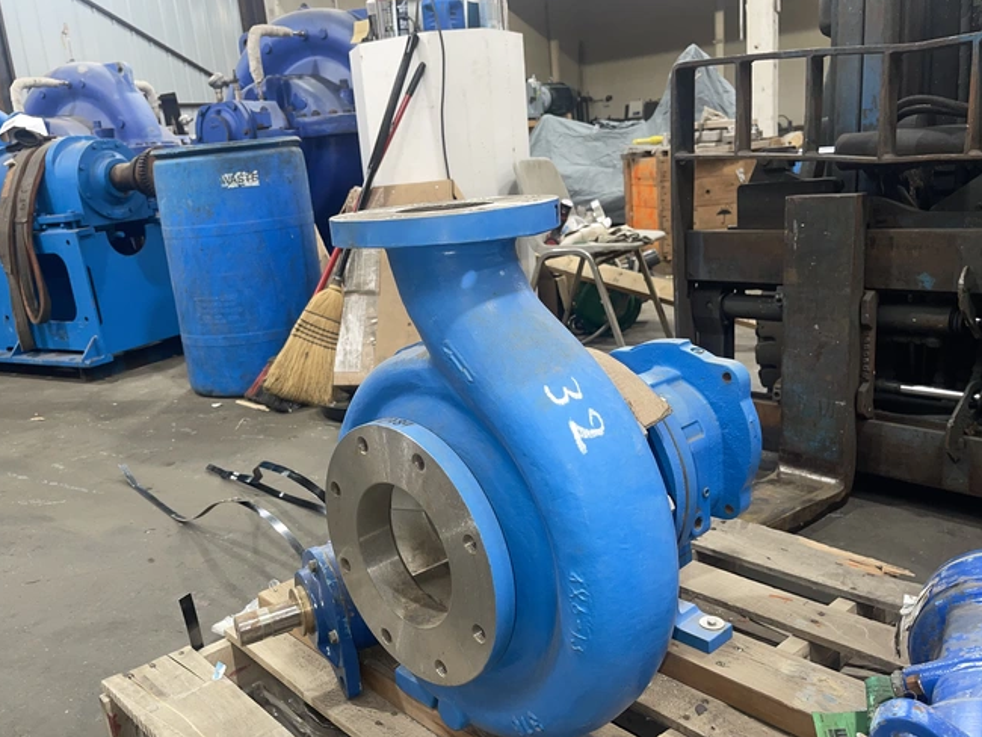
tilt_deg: -16.5
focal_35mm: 30
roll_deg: +5.8
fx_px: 851
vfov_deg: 46.8
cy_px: 401
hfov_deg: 59.9
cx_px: 449
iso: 50
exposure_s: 1/30
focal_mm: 5.1
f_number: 1.6
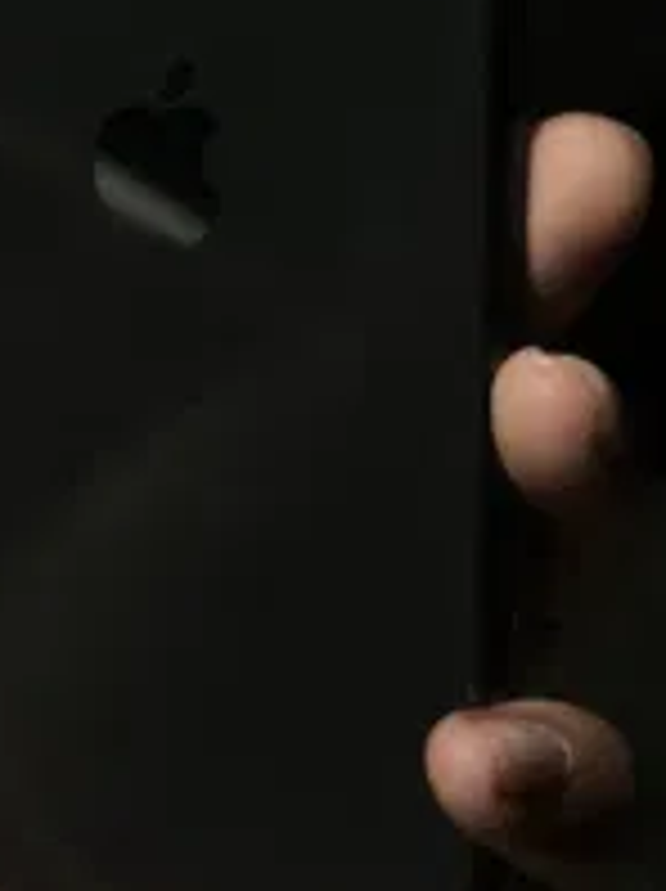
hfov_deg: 15.1
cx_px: 158
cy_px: 72
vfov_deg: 19.8
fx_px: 2494
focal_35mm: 97
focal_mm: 6.86
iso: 1000
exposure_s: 1/19
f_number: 1.78
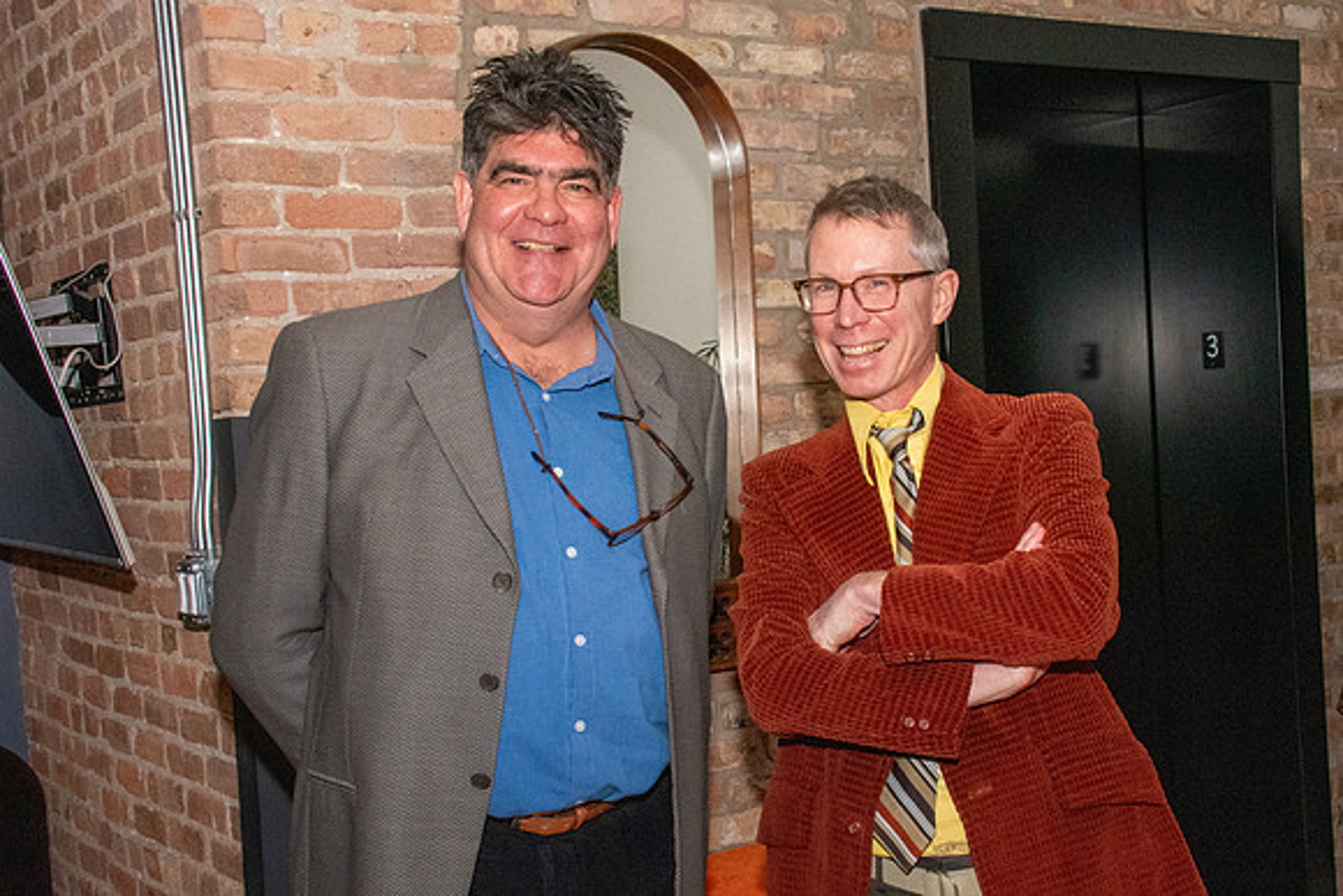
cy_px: 497
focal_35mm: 47
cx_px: 745
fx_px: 1738
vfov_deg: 28.9
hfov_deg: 42.2
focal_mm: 28
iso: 5000
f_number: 14
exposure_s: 1/160
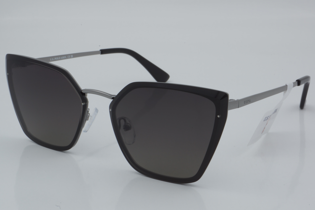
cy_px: 105
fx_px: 656
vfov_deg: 18.2
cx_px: 158
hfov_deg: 27.0
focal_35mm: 75
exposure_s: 1/4
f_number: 32
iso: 100
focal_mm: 50
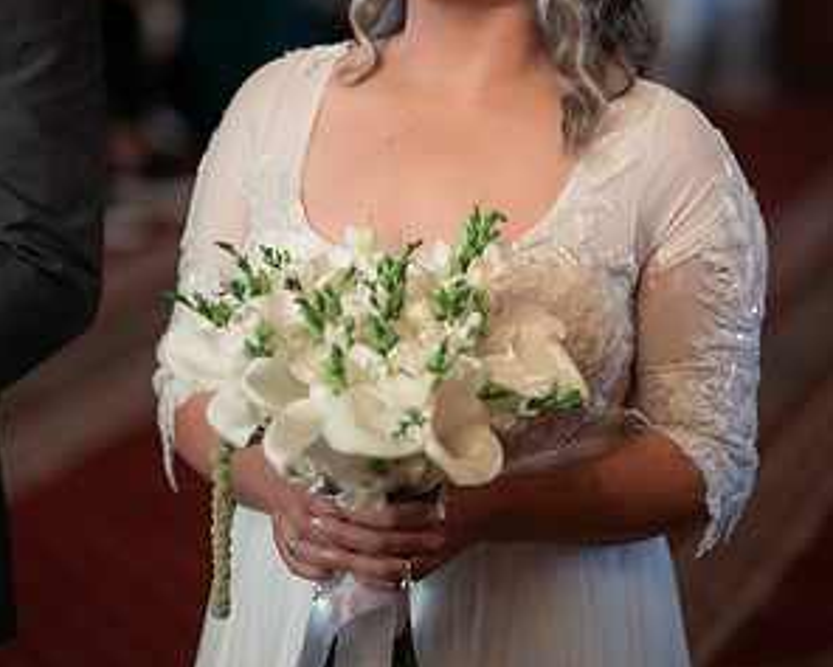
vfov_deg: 12.7
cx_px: 415
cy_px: 158
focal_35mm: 121
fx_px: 2984
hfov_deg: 15.9
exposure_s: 1/200
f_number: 1.8
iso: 1600
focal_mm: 85
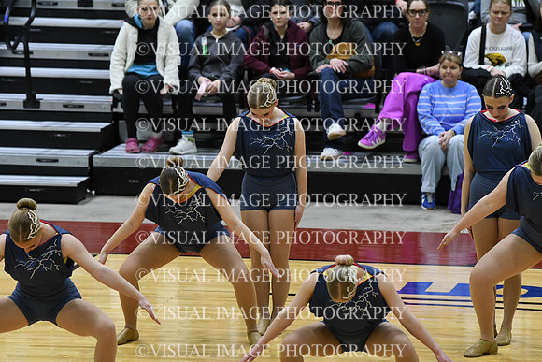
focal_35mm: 255
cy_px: 181
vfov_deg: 5.4
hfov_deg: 8.1
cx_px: 271
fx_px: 3840
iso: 4000
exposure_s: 1/400
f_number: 4
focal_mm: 170
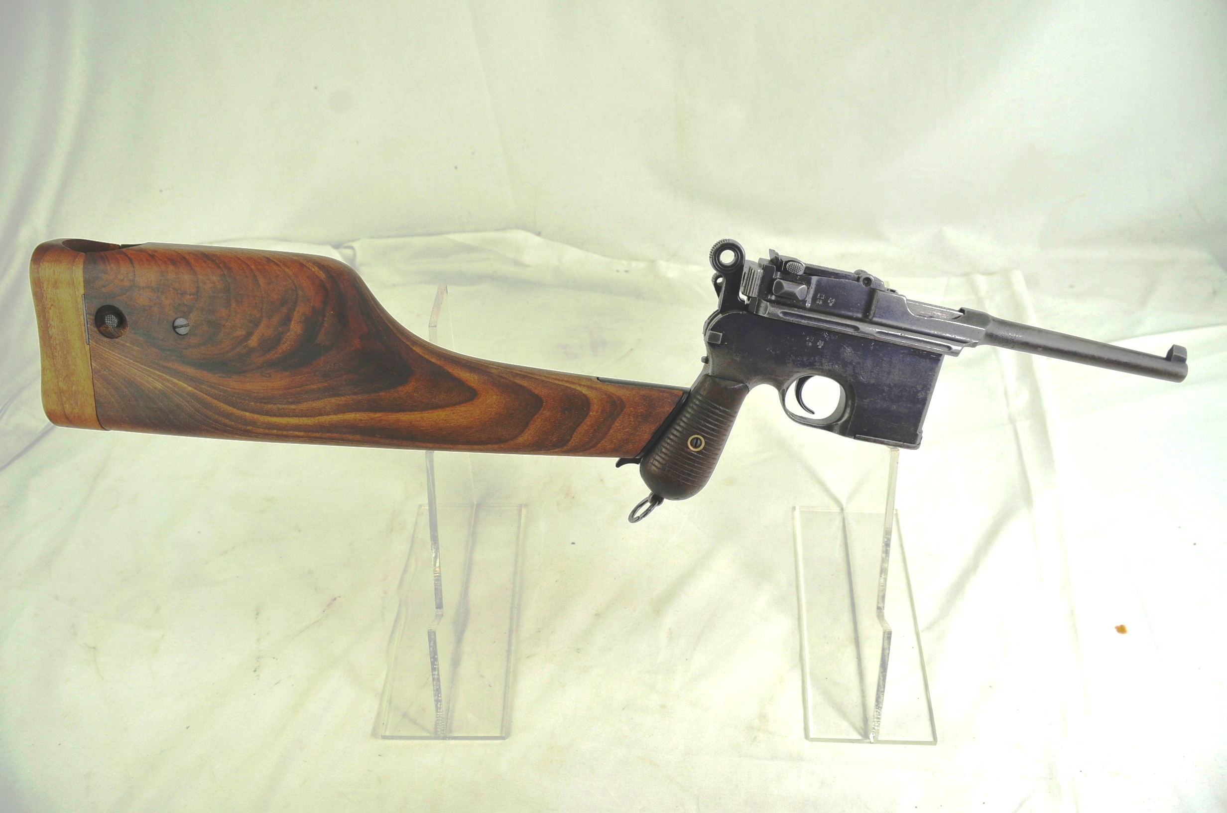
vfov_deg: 47.7
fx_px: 918
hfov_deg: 67.5
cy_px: 406
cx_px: 614
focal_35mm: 27
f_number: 6.3
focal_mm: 18
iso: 200
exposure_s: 1/160
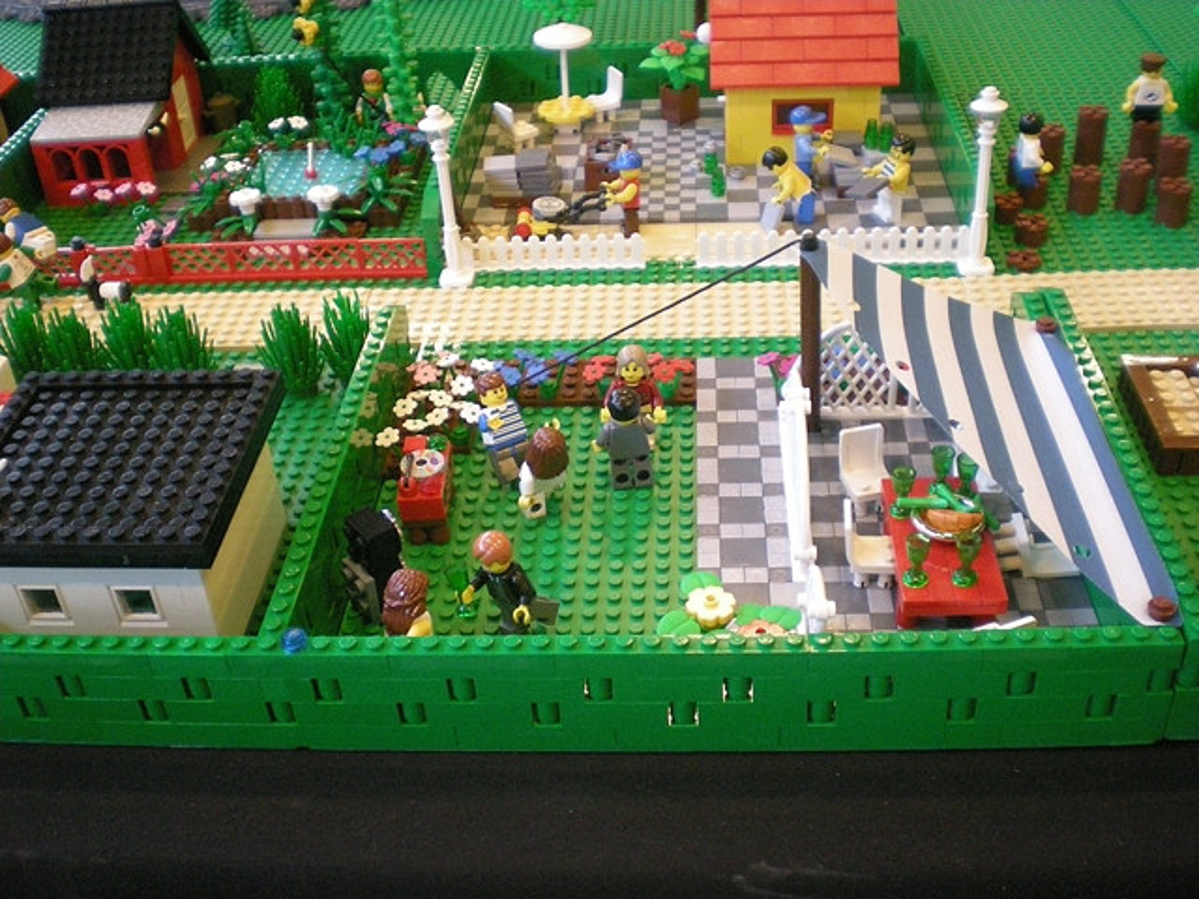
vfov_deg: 37.7
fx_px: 1316
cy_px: 450
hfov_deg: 49.0
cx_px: 600
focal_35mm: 38
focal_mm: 6.3
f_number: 3.1
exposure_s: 1/18
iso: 400
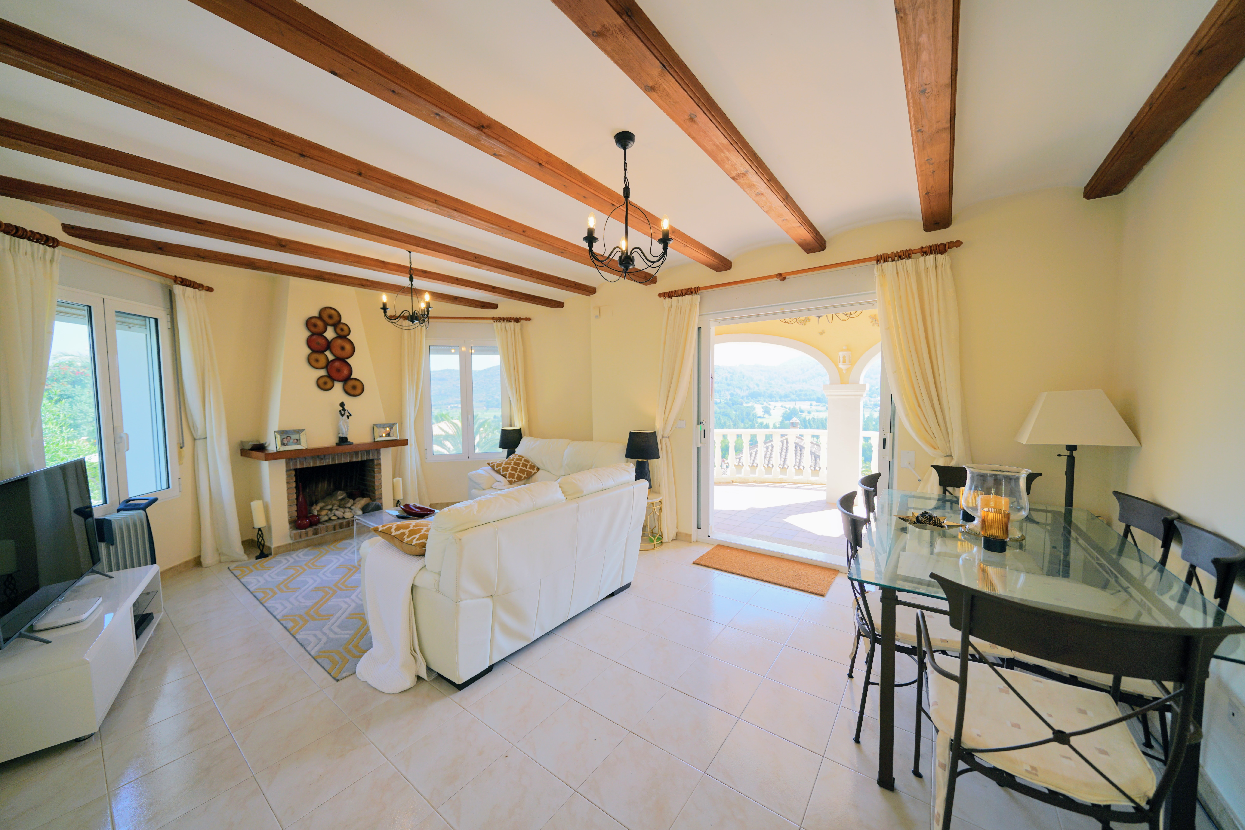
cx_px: 622
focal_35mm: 12
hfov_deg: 112.6
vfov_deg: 90.0
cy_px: 415
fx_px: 415
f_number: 4
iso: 160
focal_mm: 12
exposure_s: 1/160
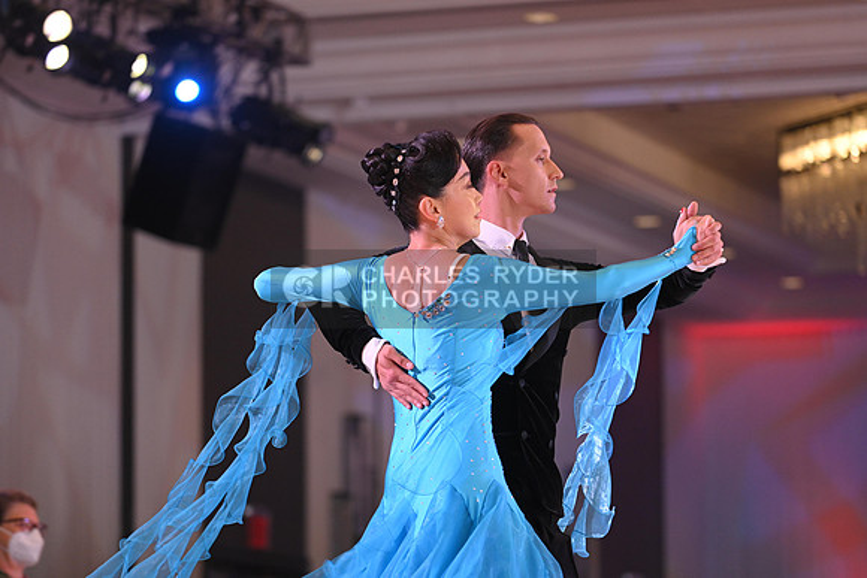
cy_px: 289
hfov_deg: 11.4
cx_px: 434
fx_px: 4336
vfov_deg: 7.6
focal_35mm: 180
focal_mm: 180
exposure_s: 1/200
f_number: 4.5
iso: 1600
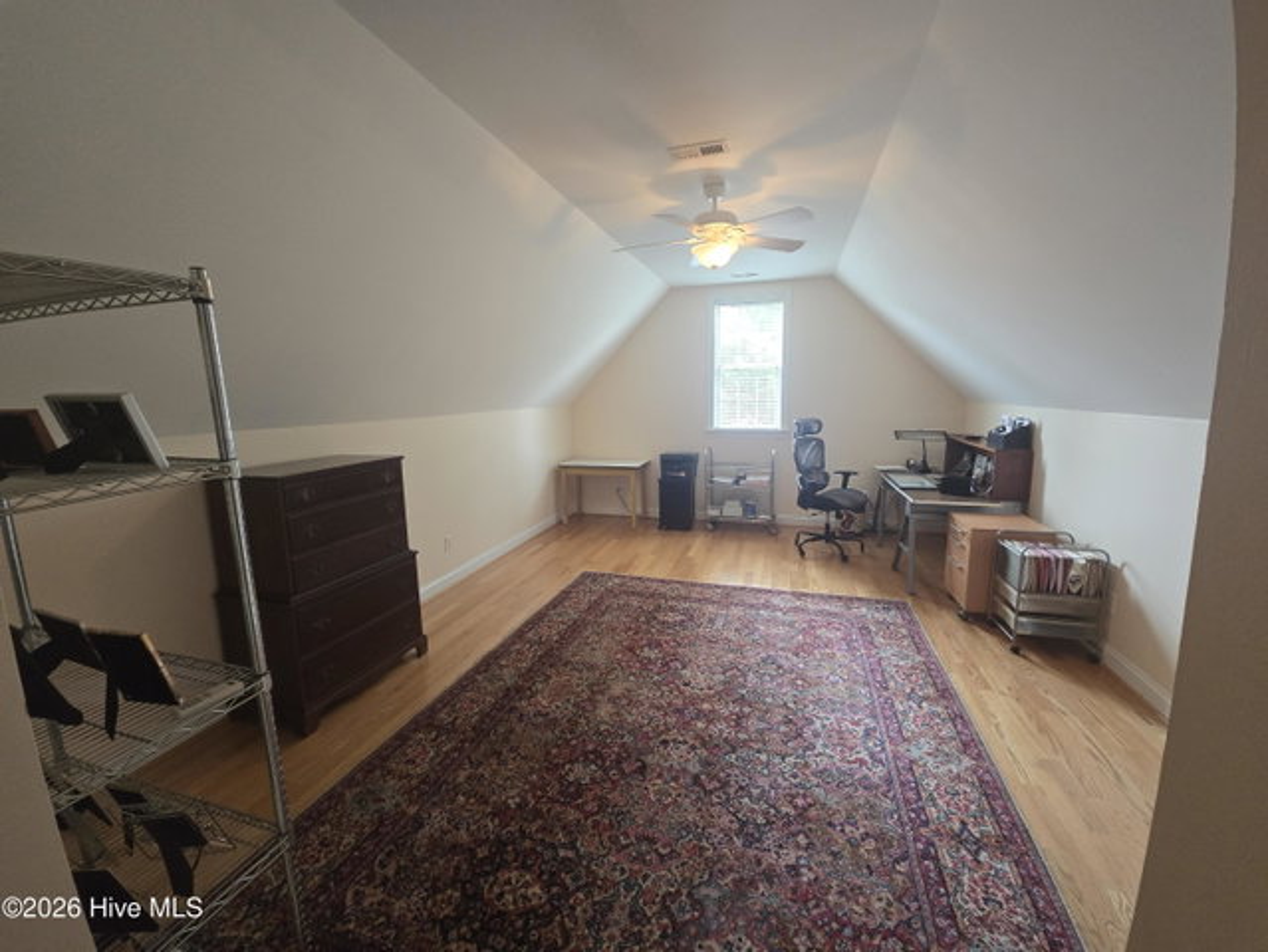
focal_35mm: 13
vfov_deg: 90.0
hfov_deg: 106.1
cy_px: 476
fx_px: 476
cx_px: 634
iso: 250
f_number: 2.2
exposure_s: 1/60
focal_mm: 2.2
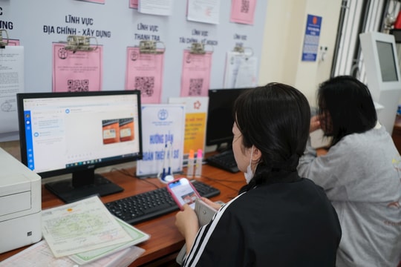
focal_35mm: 35
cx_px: 200
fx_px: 390
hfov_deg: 54.4
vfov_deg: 37.9
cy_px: 134
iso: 320
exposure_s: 1/90
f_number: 2.2
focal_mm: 23
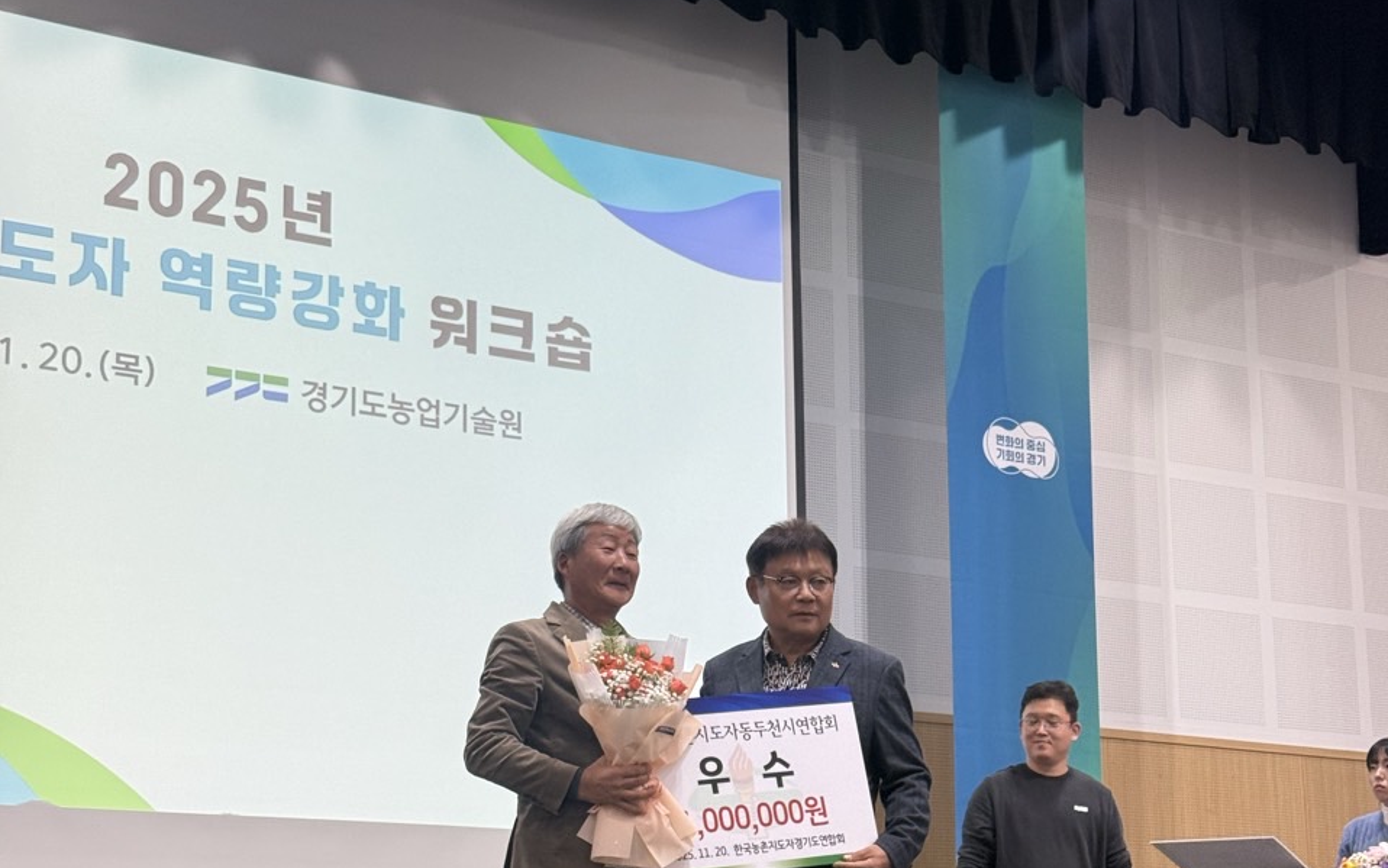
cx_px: 694
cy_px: 549
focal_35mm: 68
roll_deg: -0.3
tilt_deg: +11.7
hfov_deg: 30.2
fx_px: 2573
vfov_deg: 19.1
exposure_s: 1/120
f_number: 1.78
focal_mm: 6.76
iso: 125
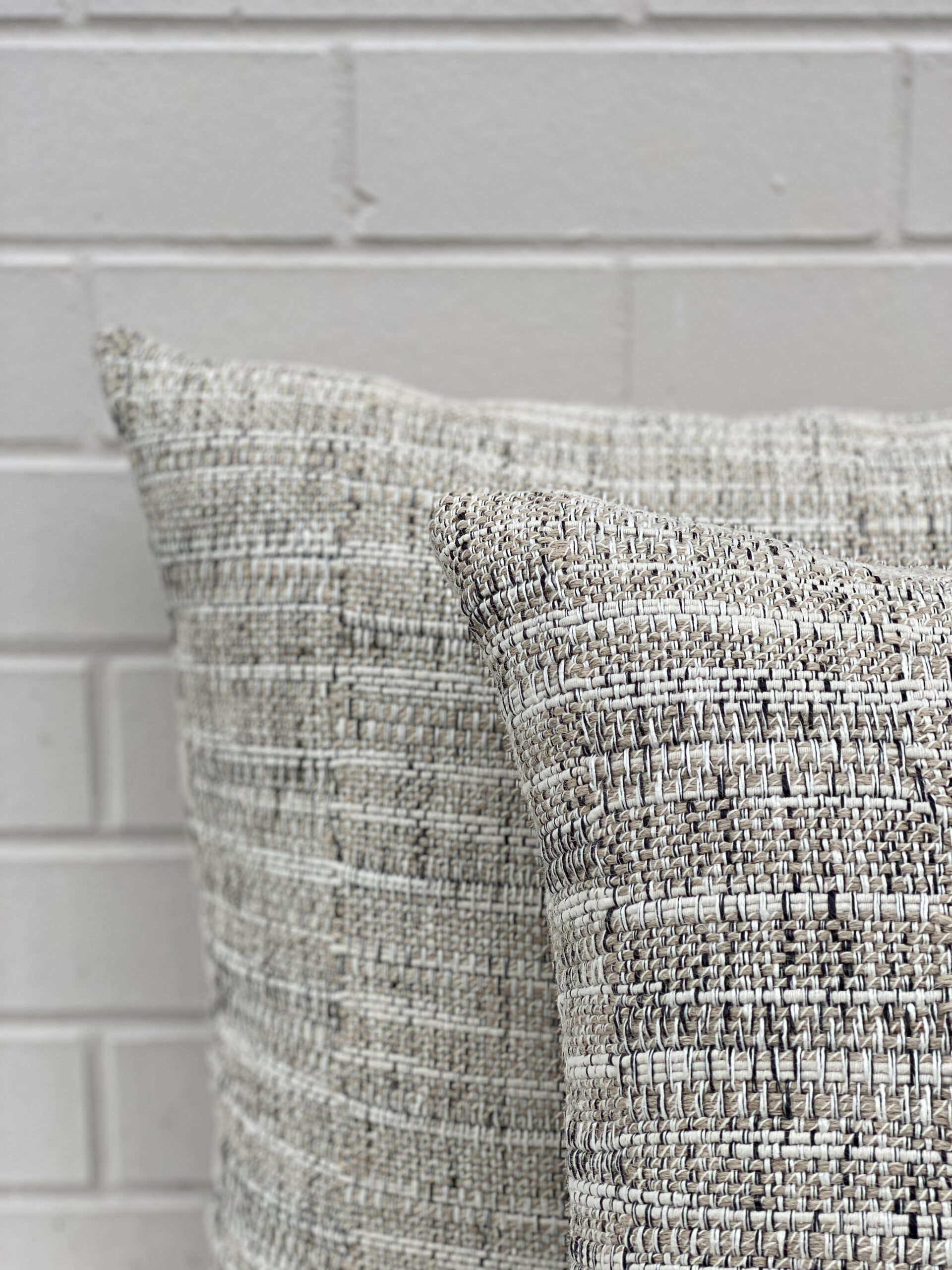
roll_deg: +0.0
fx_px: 1907
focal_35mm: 52
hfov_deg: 28.0
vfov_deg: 36.8
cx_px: 476
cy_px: 635
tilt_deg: -12.9
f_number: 2
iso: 20
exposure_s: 1/440
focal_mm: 6
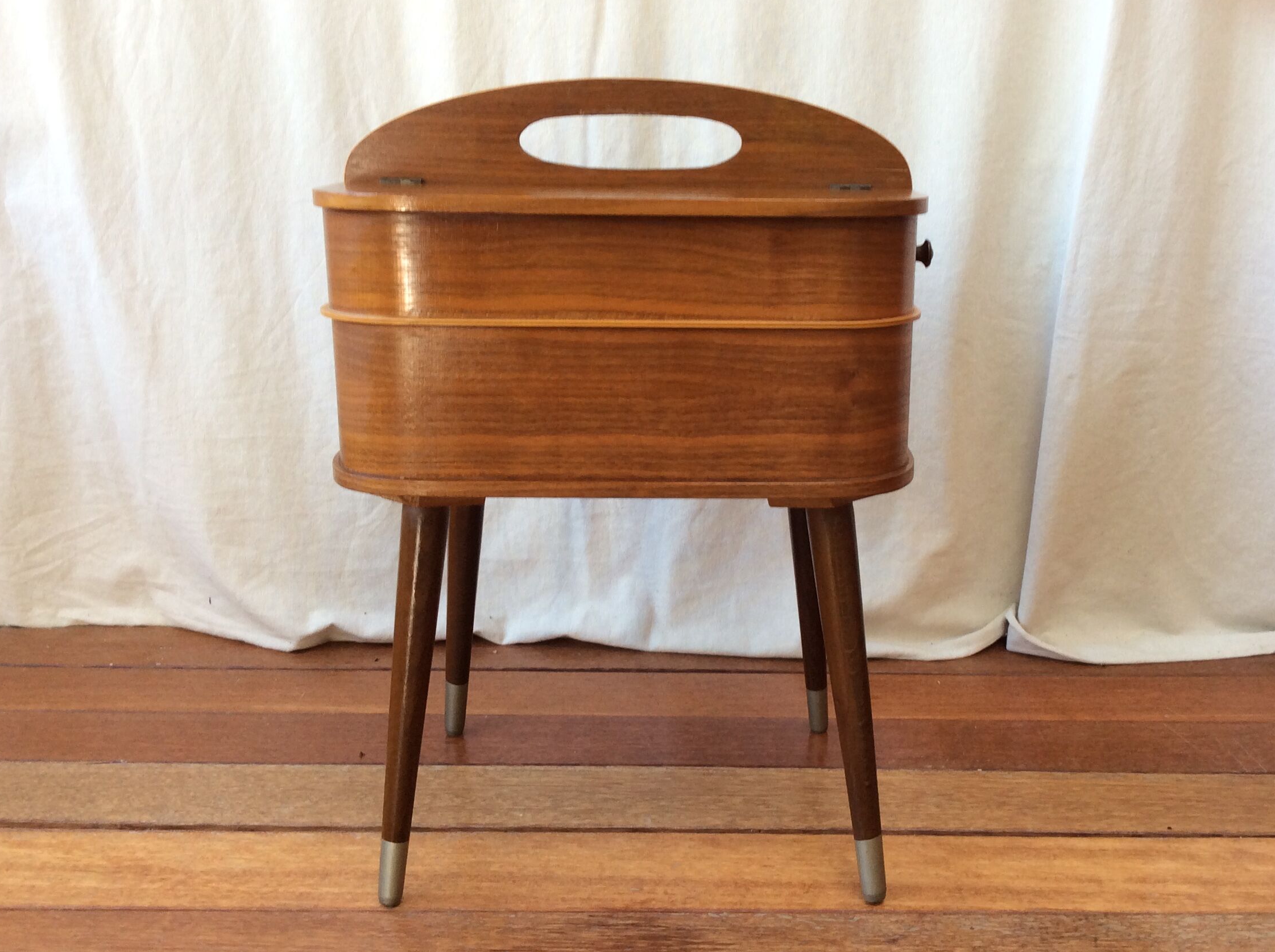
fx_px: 1361
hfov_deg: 50.1
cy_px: 473
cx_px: 721
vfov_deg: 38.6
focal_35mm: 37
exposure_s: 1/33
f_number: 2.4
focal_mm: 3.3
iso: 32
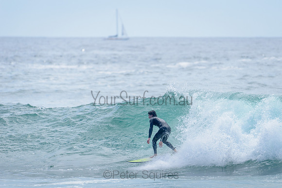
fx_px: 4804
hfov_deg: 3.4
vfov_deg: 2.2
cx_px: 173
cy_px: 115
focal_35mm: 613
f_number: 5.6
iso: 280
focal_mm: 500
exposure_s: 1/2000
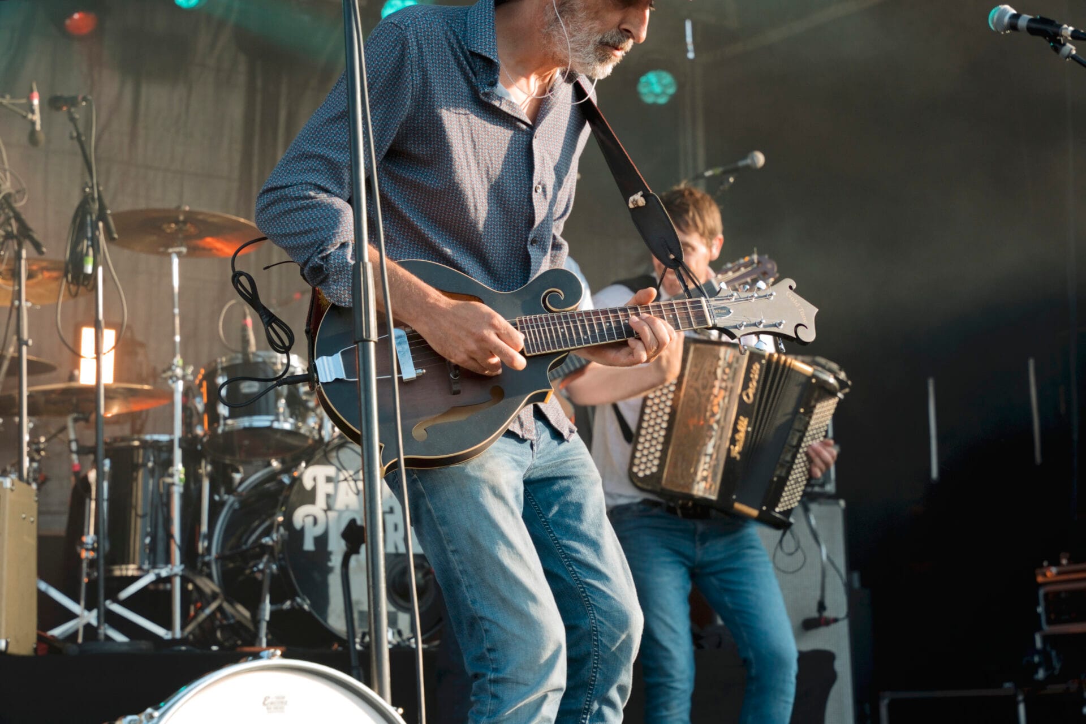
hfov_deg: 28.8
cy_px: 362
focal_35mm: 70
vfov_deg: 19.5
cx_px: 543
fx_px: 2112
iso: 250
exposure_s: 1/250
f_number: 6.3
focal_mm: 70
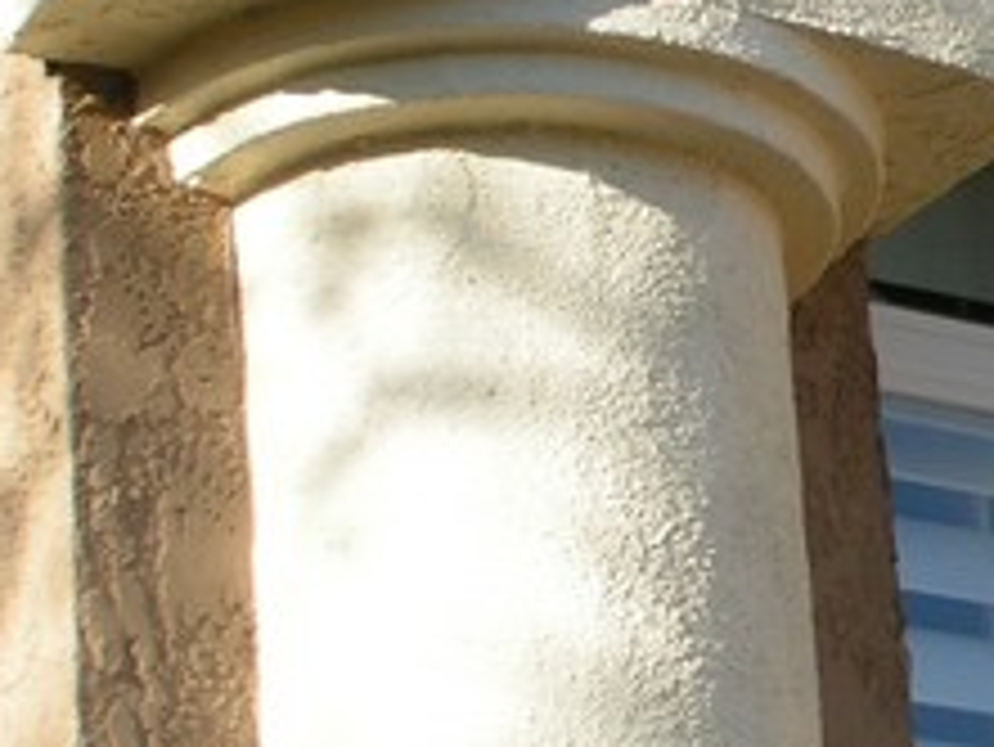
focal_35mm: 174
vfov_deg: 8.5
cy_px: 310
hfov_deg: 11.0
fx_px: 4999
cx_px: 1399
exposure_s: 1/160
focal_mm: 9.2
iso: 50
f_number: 5.6
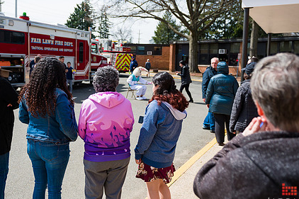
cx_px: 127
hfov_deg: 57.0
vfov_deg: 39.8
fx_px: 274
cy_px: 84
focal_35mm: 33
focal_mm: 24
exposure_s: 1/3200
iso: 200
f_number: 4
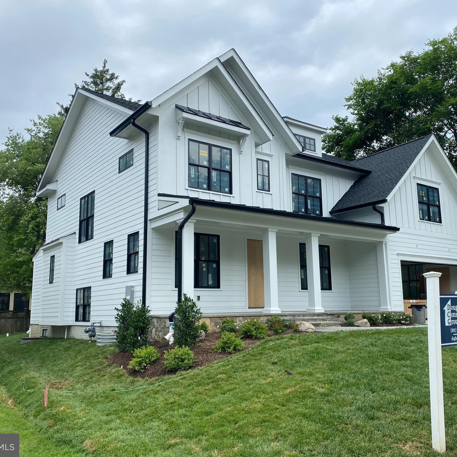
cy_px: 227
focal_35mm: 31
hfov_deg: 52.4
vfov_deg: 52.5
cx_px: 252
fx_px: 463
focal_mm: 4.25
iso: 32
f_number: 1.8
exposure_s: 1/417
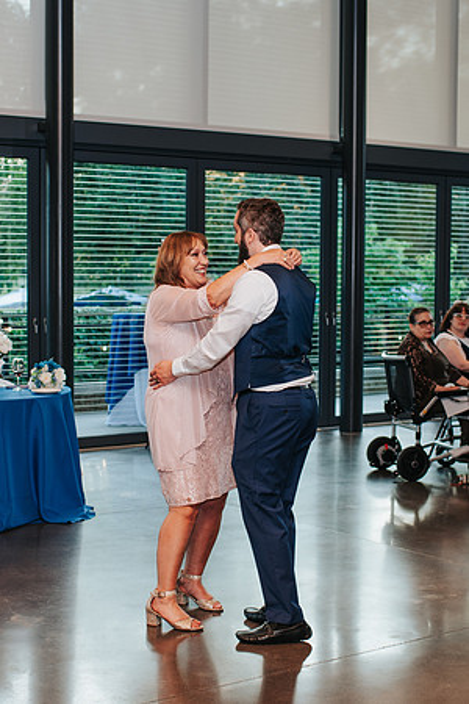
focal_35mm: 64
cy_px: 361
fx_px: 1259
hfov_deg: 21.1
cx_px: 216
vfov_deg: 31.2
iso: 280
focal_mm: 35
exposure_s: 1/160
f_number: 2.8
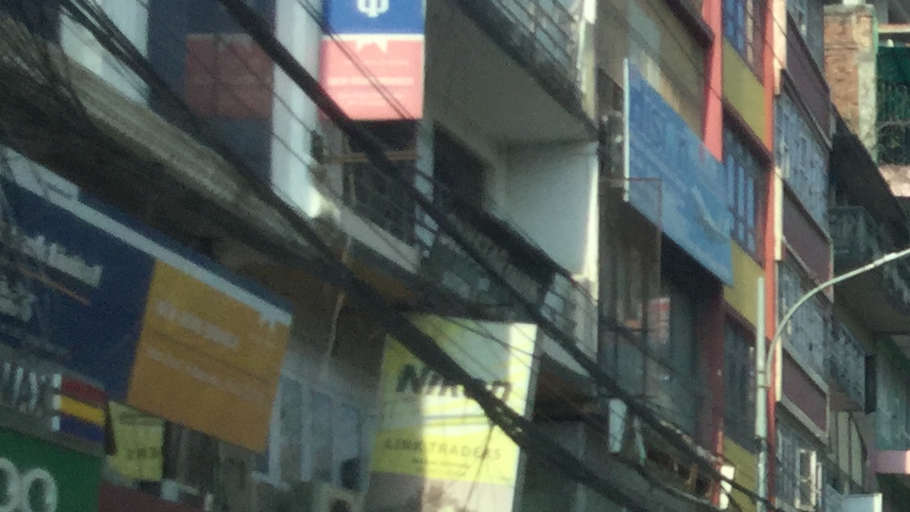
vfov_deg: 11.1
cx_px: 1359
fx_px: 2583
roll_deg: +0.6
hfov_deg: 17.9
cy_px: 620
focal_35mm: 107
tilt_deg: +7.7
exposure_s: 1/747
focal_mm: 3.3
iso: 25
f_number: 2.4
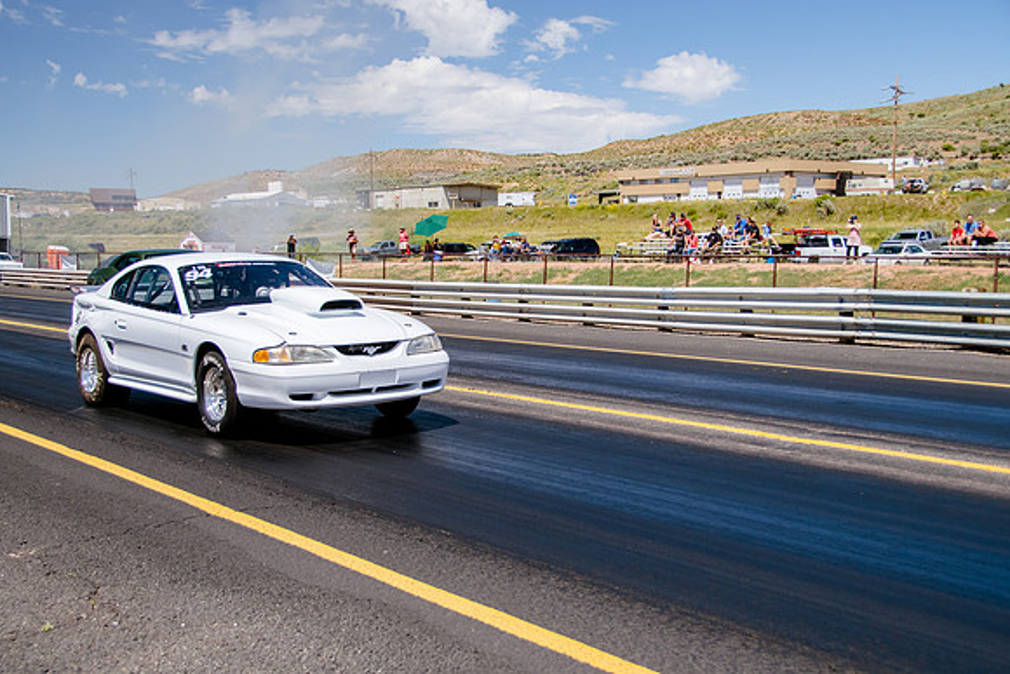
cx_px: 505
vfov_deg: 30.9
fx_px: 1221
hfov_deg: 45.0
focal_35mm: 44
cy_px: 337
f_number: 4.5
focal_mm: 29
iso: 400
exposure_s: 1/2000
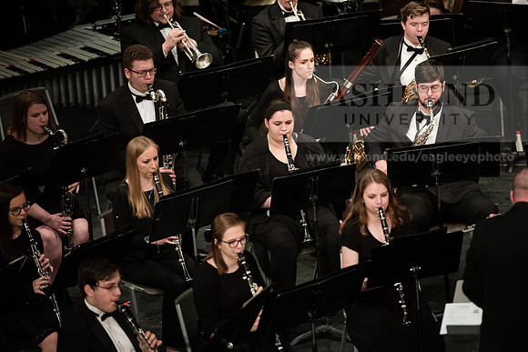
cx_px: 264
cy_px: 176
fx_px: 2934
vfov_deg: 6.9
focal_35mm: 200
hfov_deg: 10.3
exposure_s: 1/250
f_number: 3.5
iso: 3200
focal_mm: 200
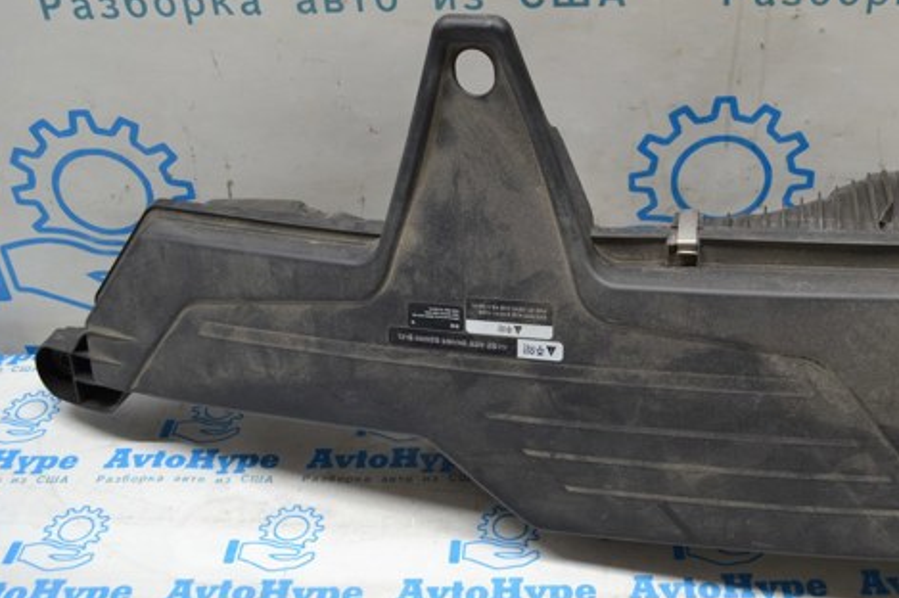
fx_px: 1123
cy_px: 259
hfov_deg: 42.9
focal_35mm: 45
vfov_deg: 29.8
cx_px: 611
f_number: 4
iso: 400
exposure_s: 1/80
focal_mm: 22
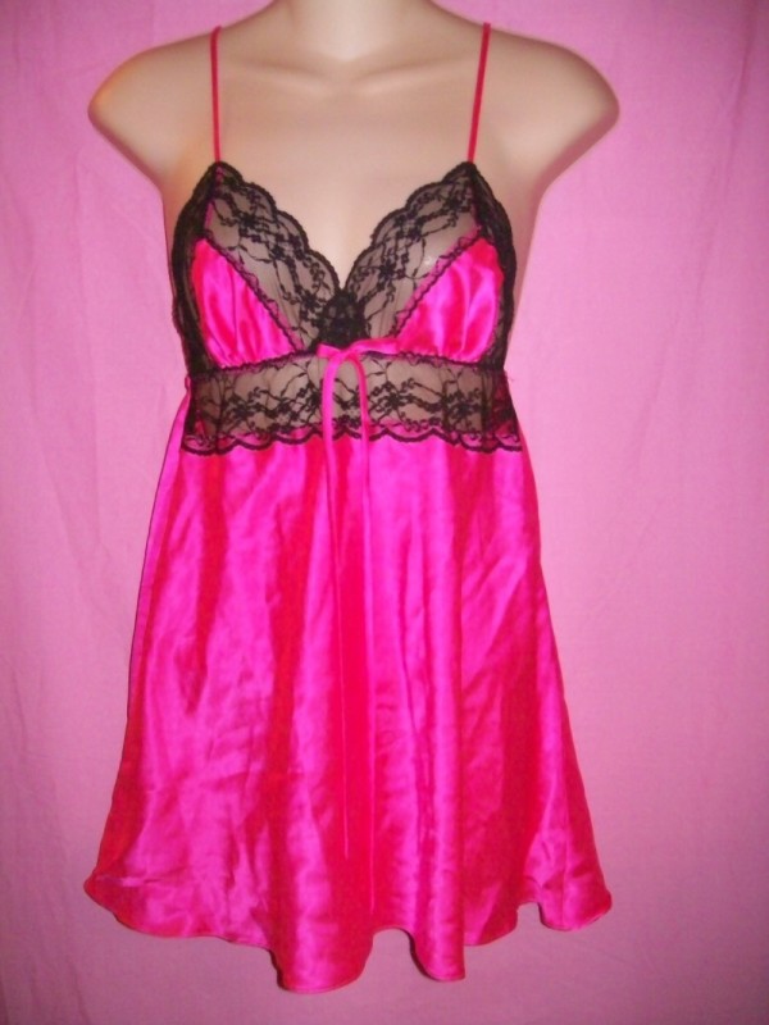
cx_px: 384
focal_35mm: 36
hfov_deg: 39.7
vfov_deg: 51.4
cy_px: 512
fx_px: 1066
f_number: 2.7
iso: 160
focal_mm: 6
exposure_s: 1/64
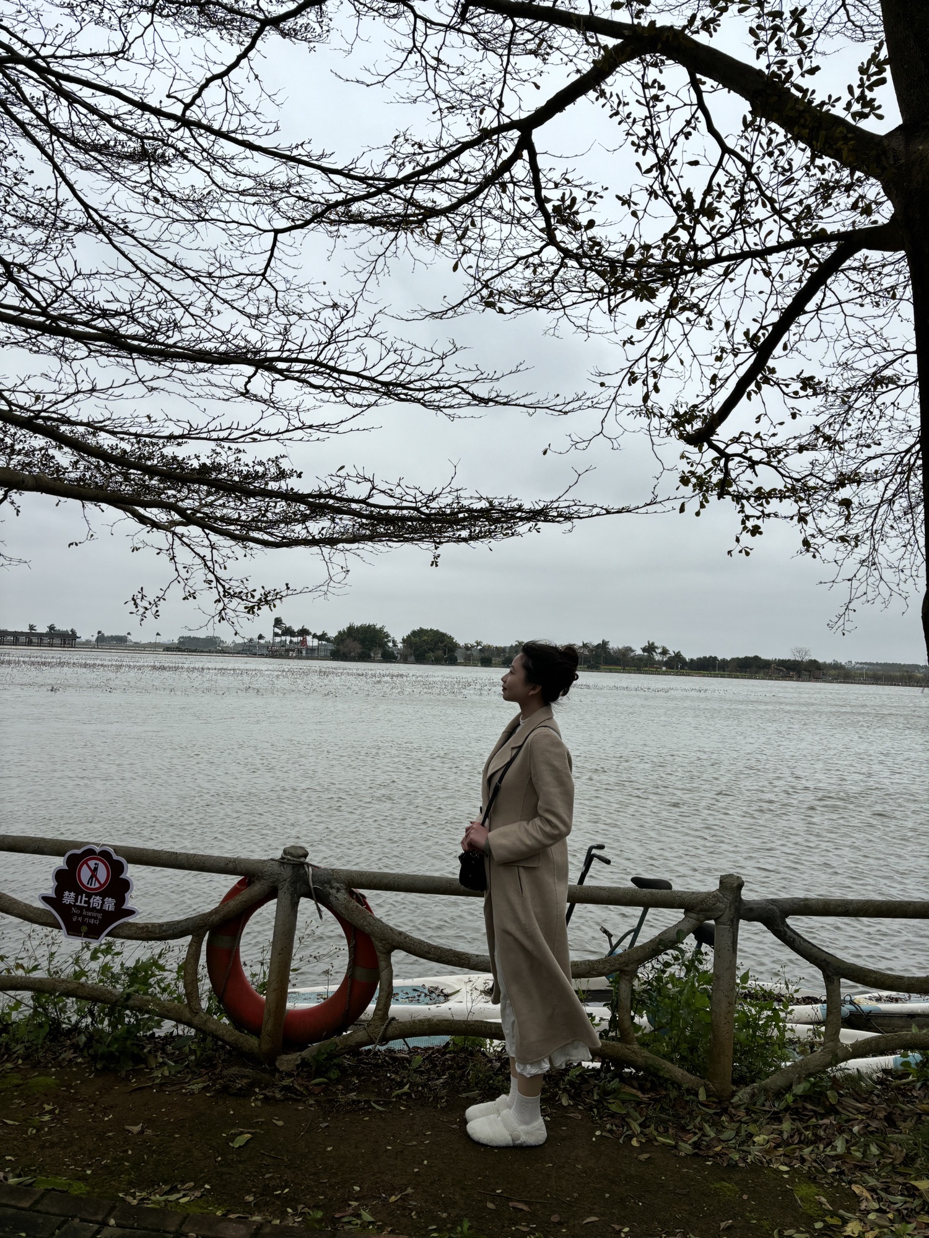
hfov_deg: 53.1
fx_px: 930
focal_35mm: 26
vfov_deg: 67.3
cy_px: 619
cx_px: 464
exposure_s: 1/1751
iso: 50
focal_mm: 5.96
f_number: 1.6
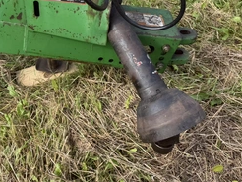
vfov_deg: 36.1
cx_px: 54
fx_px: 273
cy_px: 46
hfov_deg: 45.8
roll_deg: -3.2
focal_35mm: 39
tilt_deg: -44.4
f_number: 1.78
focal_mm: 6.76
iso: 80
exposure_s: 1/1522
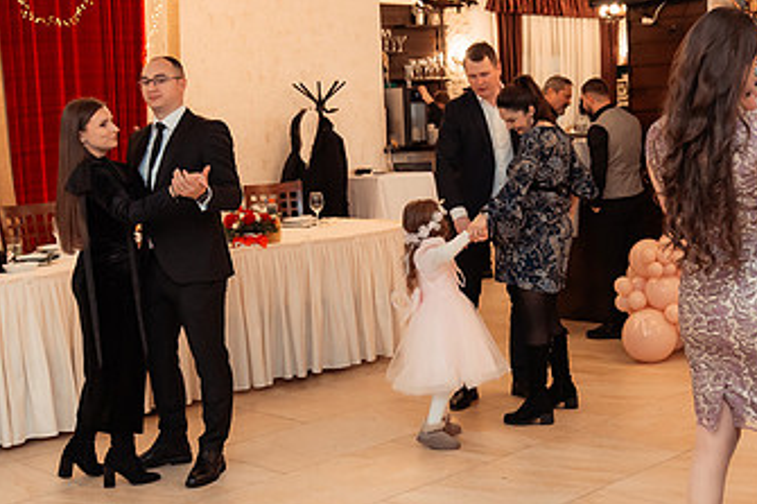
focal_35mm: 54
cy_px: 241
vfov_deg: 25.0
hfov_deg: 36.6
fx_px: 1135
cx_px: 492
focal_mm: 26
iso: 1250
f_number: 2.8
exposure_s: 1/200
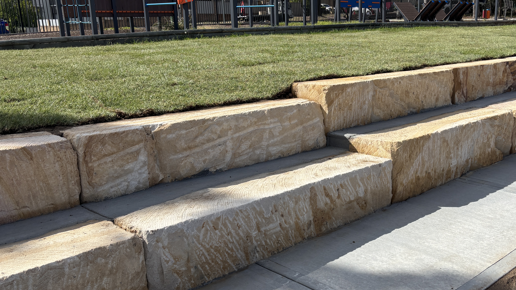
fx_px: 534
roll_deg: +0.1
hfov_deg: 50.7
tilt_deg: -14.2
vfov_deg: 30.4
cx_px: 342
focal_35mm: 39
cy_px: 166
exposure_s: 1/3534
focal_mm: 5.96
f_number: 1.6
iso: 50
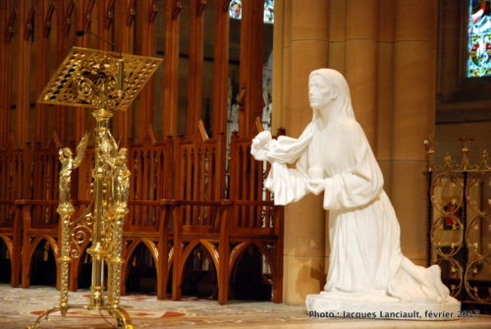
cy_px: 164
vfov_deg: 13.1
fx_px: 1434
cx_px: 246
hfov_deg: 19.4
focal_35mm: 105
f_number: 4.5
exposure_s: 1/13
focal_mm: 70
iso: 1000
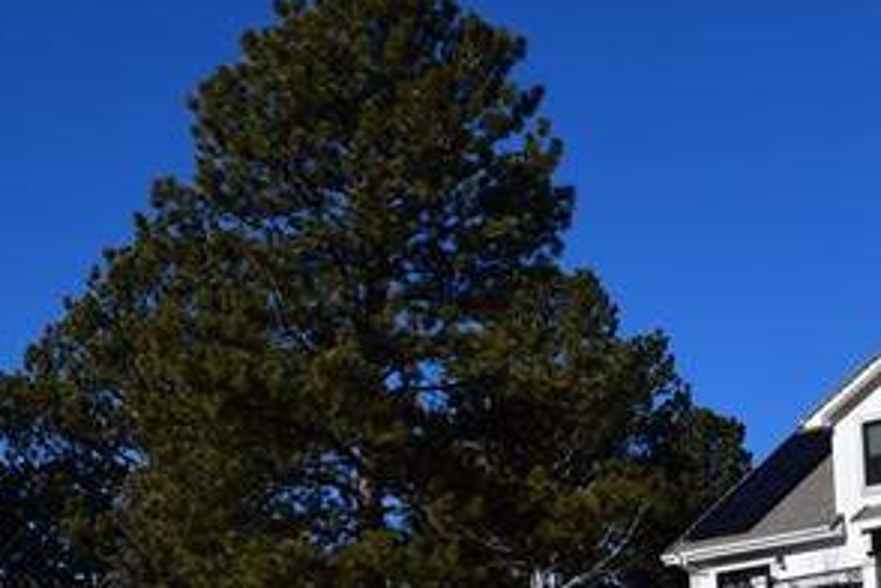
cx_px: 315
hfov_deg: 15.7
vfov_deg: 10.3
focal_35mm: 131
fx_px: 3199
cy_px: 753
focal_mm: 25
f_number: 11
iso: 320
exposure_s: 1/500
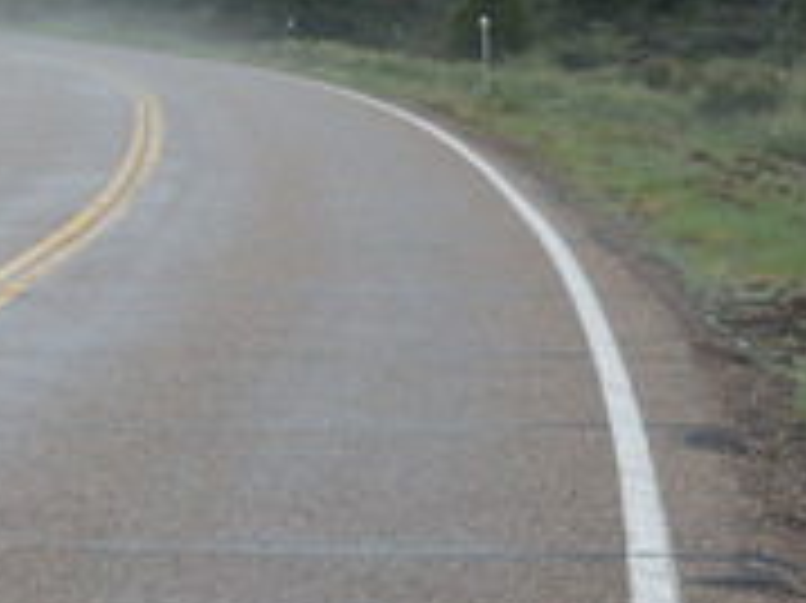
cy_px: 326
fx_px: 4421
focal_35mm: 190
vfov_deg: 7.8
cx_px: -207
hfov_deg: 10.2
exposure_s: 1/60
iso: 250
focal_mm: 12.3
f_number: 5.5
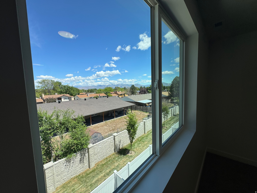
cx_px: 128
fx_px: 104
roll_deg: +2.0
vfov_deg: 85.7
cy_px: 96
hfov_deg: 102.1
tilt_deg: -5.0
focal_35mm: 14
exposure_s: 1/1217
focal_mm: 2.22
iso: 40
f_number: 2.2
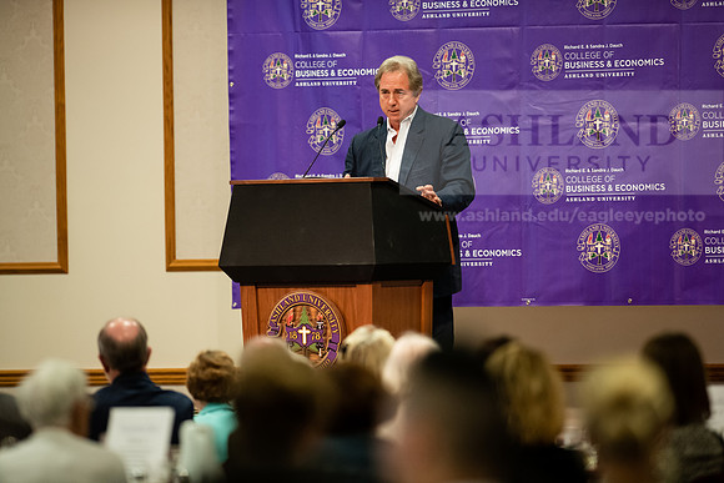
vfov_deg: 4.6
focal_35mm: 300
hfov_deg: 6.9
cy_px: 242
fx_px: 6034
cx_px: 362
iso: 2500
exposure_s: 1/200
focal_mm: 300
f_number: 2.8
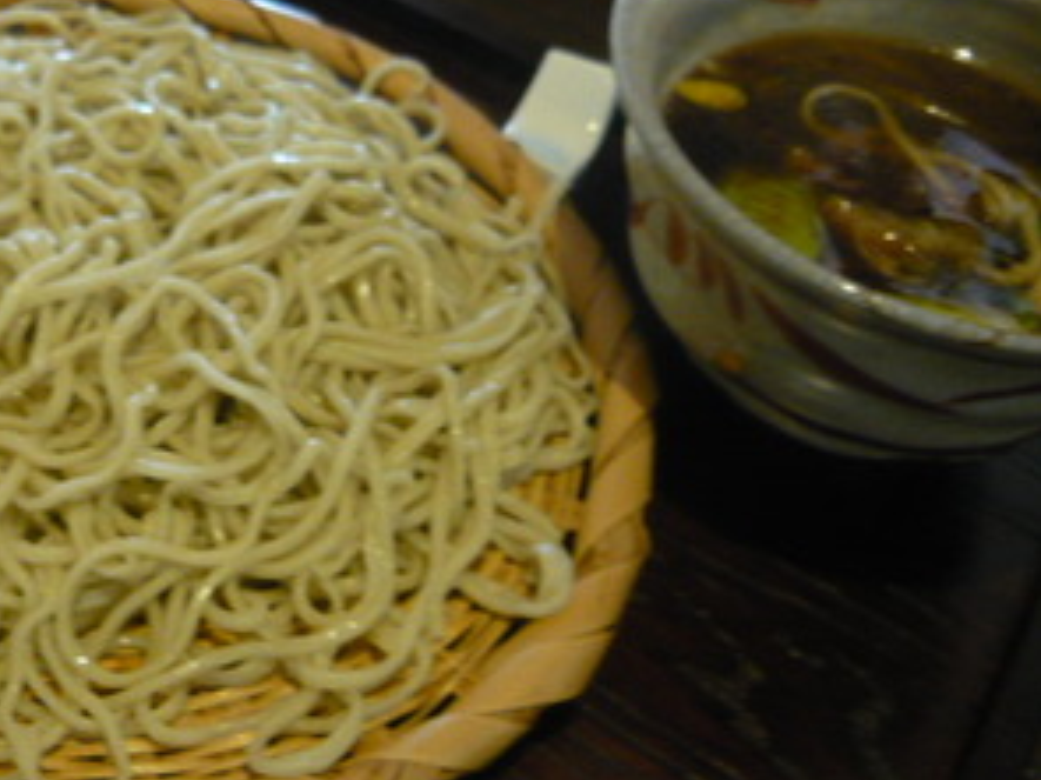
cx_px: 307
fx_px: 1413
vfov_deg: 30.8
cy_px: 305
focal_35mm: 47
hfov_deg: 39.7
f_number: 2.8
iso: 400
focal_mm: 5.5
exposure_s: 1/10
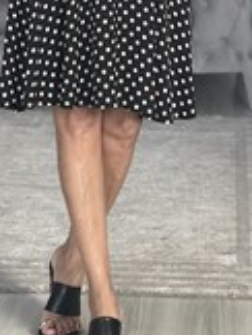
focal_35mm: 150
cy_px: -89
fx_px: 1452
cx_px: 89
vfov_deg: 12.8
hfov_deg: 9.9
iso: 200
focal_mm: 6.86
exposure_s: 1/60
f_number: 1.78
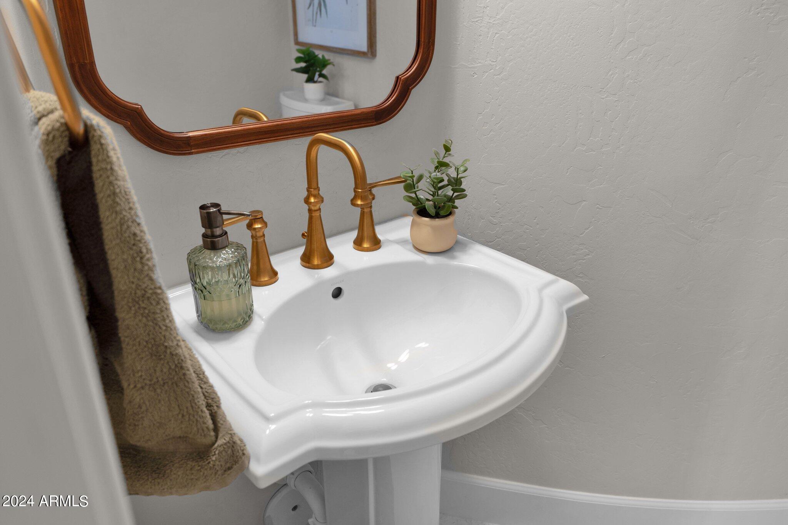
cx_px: 394
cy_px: 262
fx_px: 635
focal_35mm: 29
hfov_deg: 63.7
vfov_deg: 45.0
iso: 320
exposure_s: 1/20
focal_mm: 28
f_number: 5.6
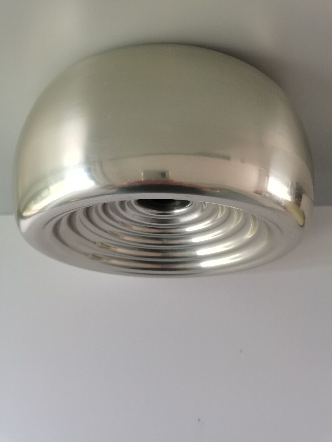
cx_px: 166
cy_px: 221
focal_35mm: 26
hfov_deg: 53.1
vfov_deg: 67.3
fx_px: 332
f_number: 1.8
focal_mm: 5.58
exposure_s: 1/33.3
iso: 250
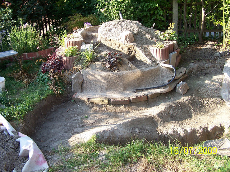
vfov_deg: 37.7
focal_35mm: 38
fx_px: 252
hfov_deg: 49.0
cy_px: 86
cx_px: 115
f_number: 2.8
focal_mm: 6.3
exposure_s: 1/125
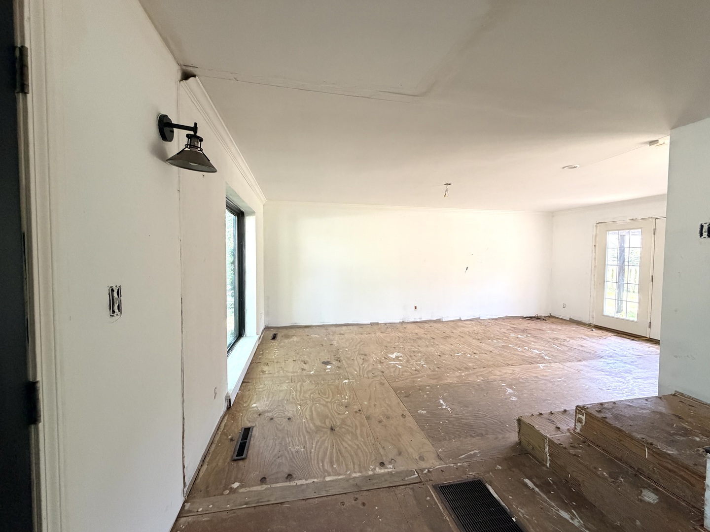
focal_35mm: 14
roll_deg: +0.3
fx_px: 287
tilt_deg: -2.2
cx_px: 355
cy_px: 266
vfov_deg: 85.7
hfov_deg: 102.1
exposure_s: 1/98
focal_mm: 2.22
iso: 320
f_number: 2.2
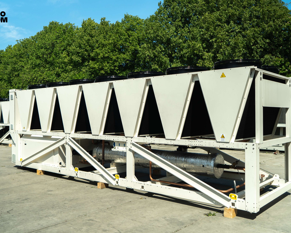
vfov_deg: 42.2
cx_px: 137
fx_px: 301
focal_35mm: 35
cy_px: 117
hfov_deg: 51.5
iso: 100
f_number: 4
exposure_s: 1/125
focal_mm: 31
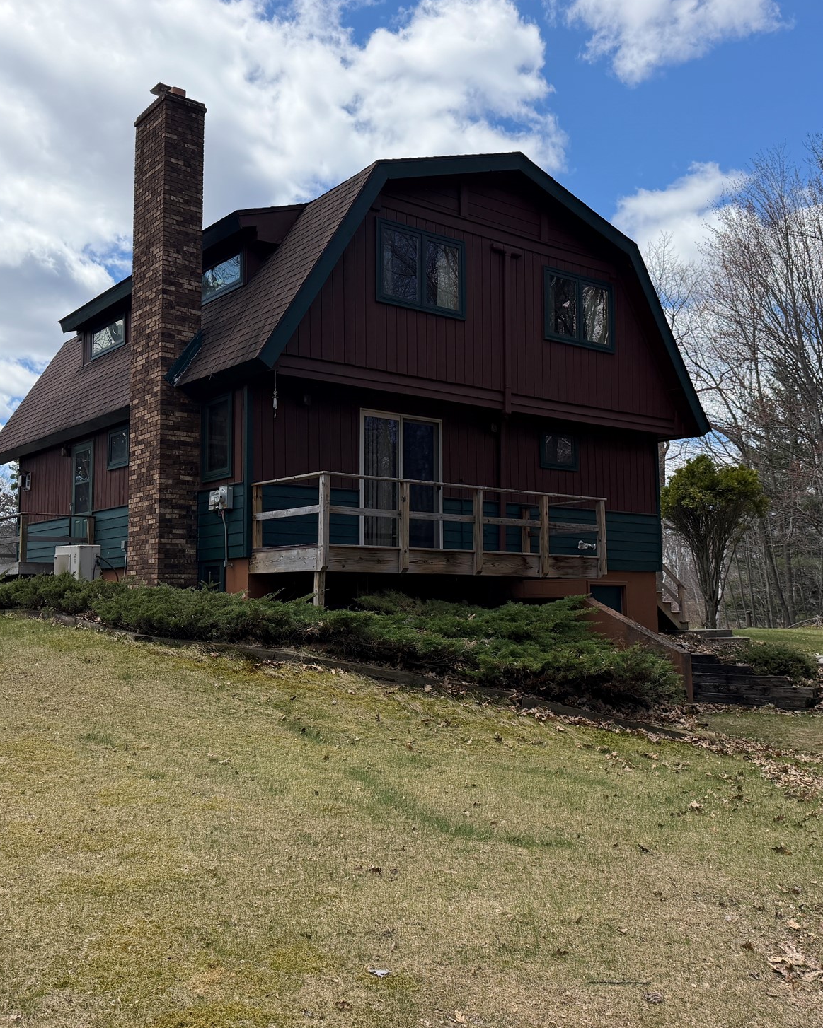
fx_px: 1005
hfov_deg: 44.5
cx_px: 386
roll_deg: -0.2
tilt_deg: +6.8
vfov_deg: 54.2
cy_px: 491
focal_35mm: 33
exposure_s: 1/4673
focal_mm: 6.76
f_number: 1.78
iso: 100
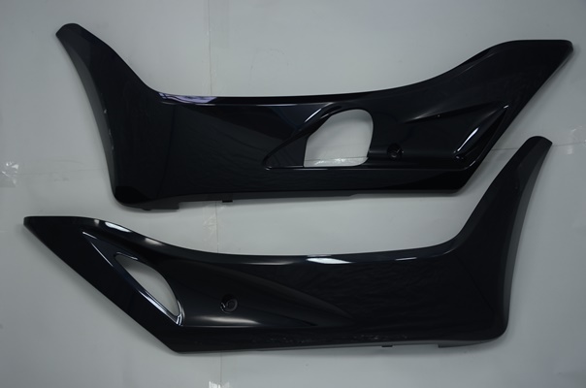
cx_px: 293
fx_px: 512
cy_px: 194
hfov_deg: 59.6
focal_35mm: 32
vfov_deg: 41.5
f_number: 5.6
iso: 100
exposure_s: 1/80
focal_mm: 21
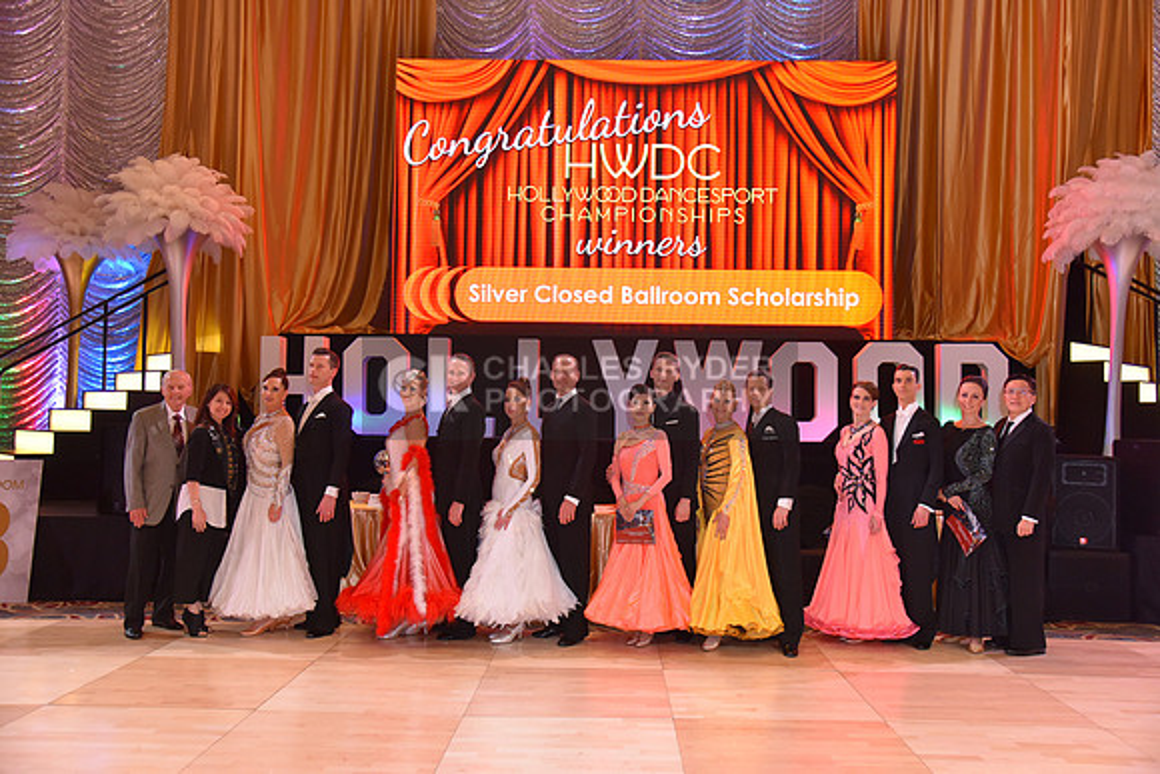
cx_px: 580
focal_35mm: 32
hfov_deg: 58.7
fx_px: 1031
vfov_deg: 41.1
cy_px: 387
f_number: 4.5
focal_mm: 32
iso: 2000
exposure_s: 1/250
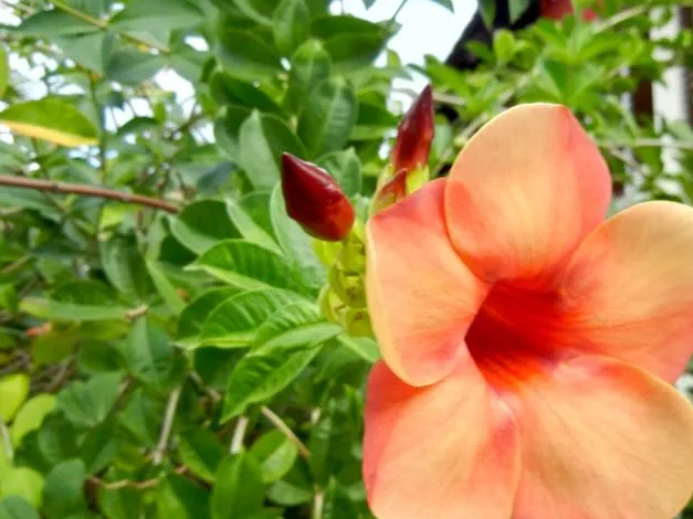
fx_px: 981
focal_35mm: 49
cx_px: 438
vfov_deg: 29.6
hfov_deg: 38.6
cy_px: 295
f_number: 3.5
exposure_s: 1/136
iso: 160
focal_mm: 5.4
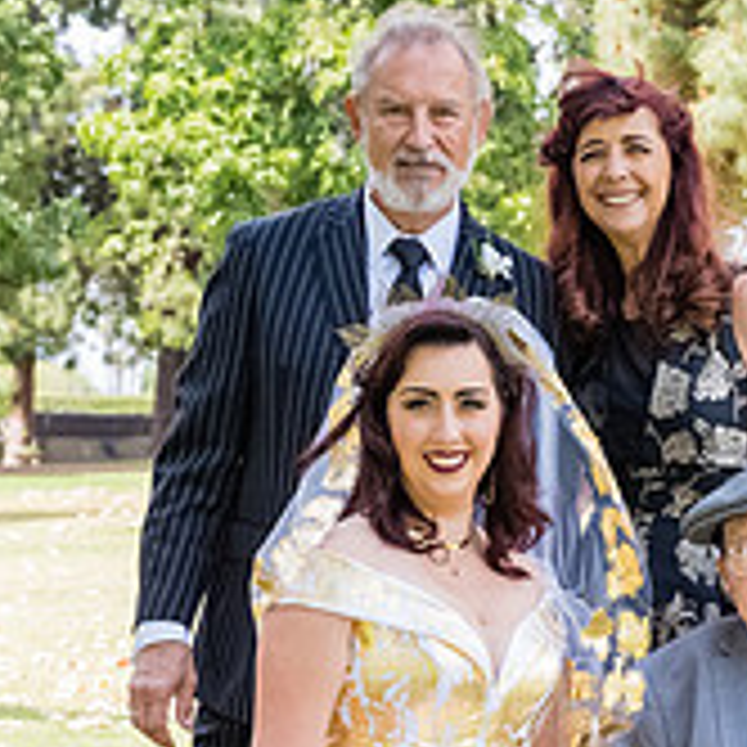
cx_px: 745
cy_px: 670
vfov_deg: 10.4
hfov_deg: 10.3
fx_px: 4102
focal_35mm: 168
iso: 1250
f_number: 6.3
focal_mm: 49
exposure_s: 1/1000
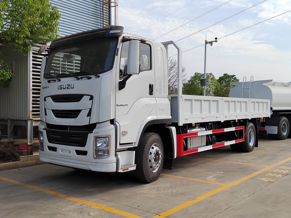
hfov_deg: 51.4
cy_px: 109
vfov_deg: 39.7
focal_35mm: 36
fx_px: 303
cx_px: 146
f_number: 1.9
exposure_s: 1/2000
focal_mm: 5.52
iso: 313
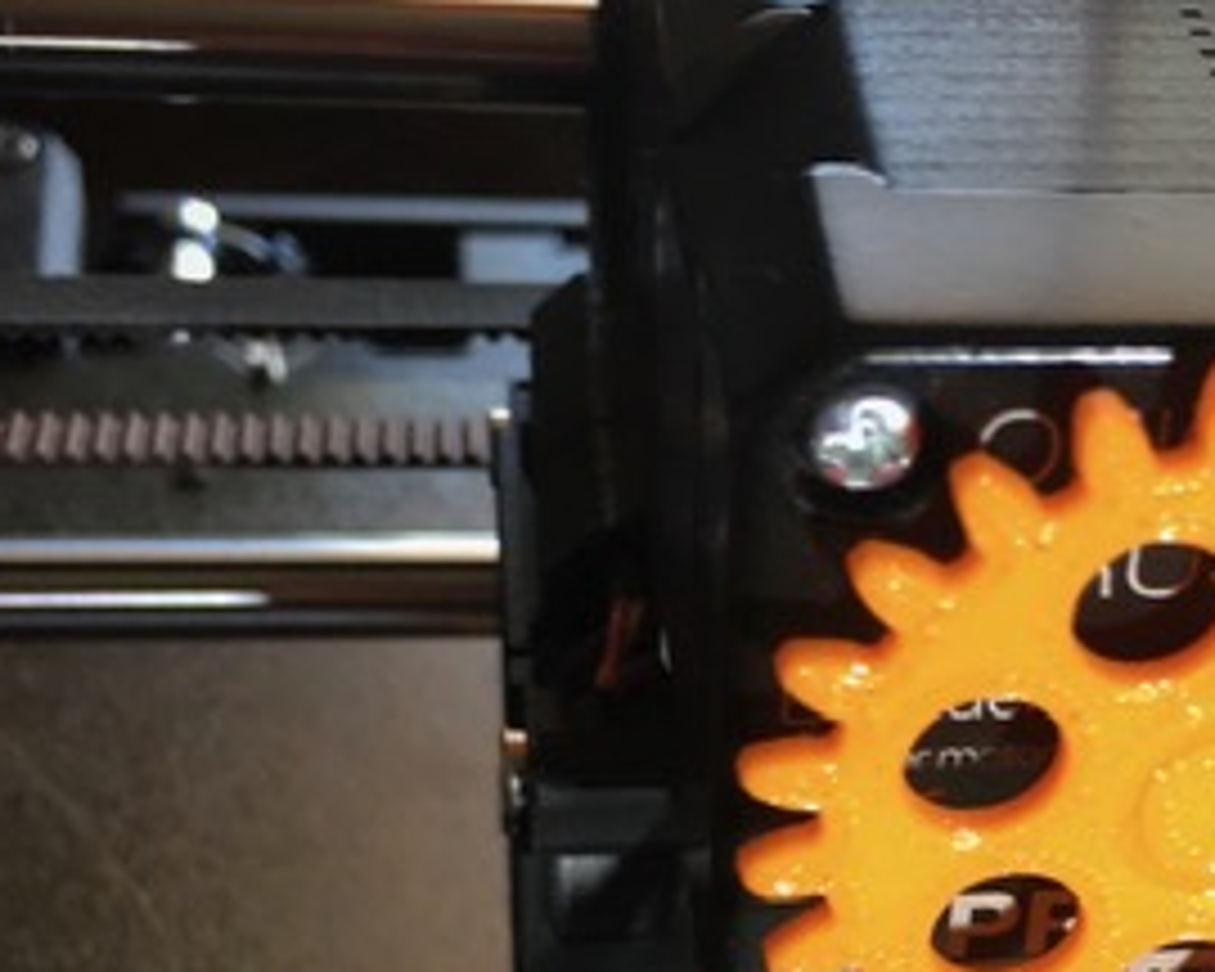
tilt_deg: -42.9
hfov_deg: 27.8
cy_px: 900
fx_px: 2409
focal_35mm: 67
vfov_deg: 22.2
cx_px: 945
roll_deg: -10.8
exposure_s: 1/15
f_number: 2.2
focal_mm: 4.15
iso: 50
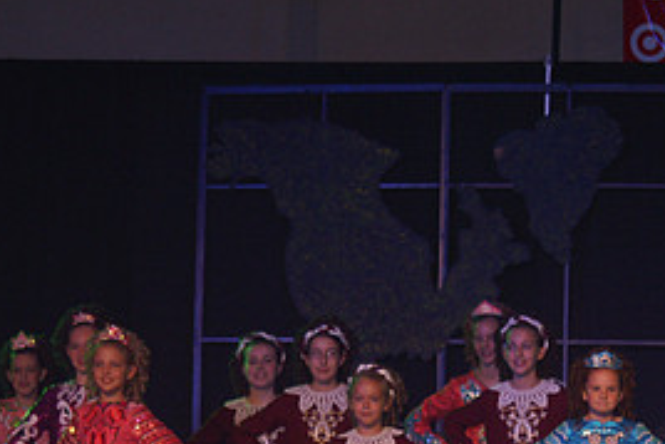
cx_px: 350
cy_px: 469
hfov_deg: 9.1
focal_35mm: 227
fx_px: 4195
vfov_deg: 6.0
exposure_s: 1/125
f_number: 4
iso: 400
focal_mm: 70
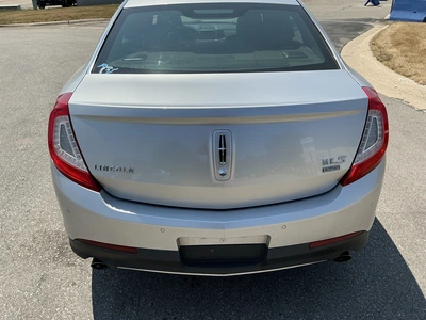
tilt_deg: -26.4
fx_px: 345
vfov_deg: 49.7
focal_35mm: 28
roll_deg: +1.1
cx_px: 213
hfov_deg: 63.4
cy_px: 160
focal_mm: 3
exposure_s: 1/2141
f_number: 1.8
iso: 25
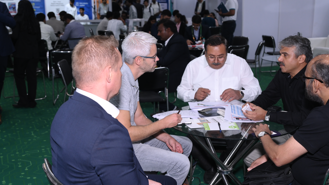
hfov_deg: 44.5
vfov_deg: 26.0
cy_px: 105
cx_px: 186
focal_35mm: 46
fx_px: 401
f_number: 4
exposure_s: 1/160
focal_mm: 37
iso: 1000
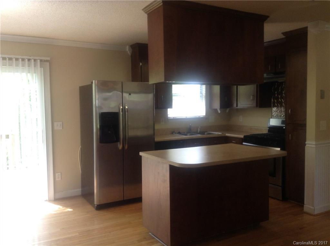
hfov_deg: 55.4
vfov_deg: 42.8
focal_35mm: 33
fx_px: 314
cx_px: 165
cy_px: 123
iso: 40
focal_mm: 3.3
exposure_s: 1/24
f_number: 2.4
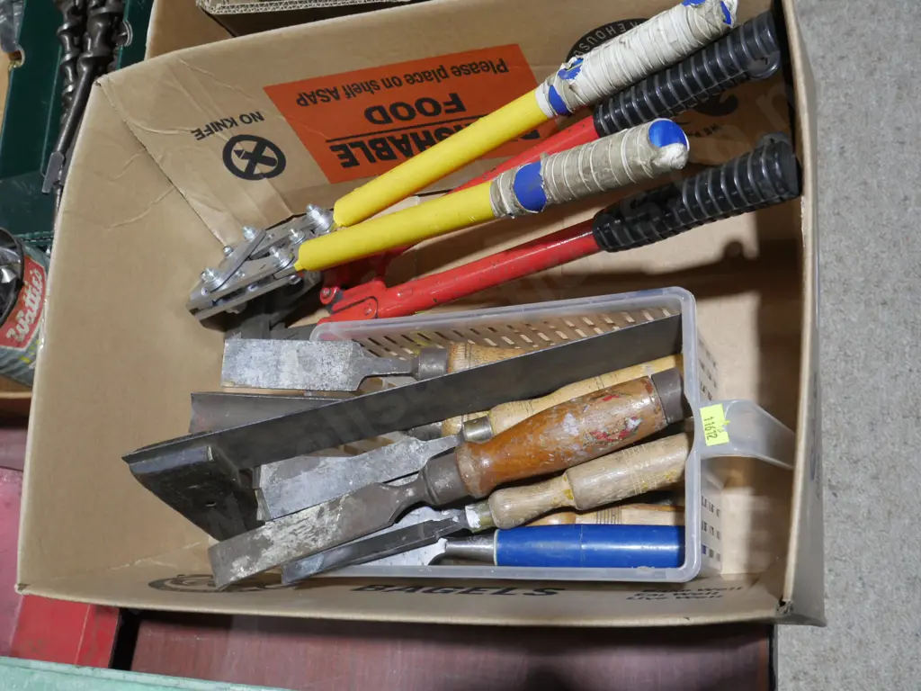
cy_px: 346
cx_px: 460
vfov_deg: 34.3
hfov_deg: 44.8
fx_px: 1117
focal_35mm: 42
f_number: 9
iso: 1600
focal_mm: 21
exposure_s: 1/60
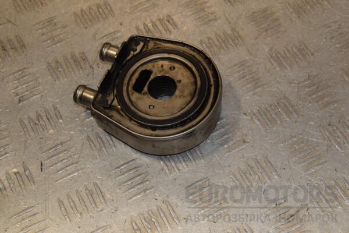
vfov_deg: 17.5
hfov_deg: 26.0
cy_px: 116
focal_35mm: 78
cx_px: 174
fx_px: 756
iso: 800
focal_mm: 52
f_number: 9
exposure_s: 1/200
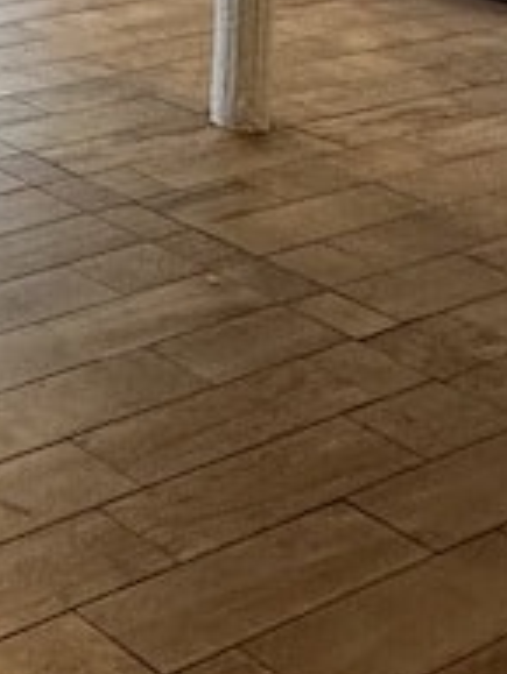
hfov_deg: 13.4
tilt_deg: -2.4
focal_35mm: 87
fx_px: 1697
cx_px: -640
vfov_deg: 18.9
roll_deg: -1.5
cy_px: -419
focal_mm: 2.22
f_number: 2.2
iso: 160
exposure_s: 1/120
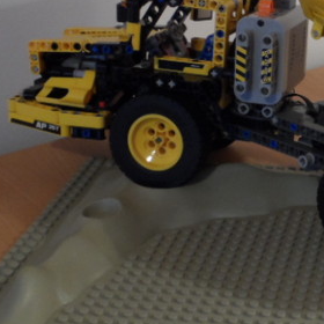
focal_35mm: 91
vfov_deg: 19.0
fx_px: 964
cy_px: 97
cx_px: 402
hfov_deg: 18.0
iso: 200
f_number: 3.4
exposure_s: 1/6
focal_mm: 5.3
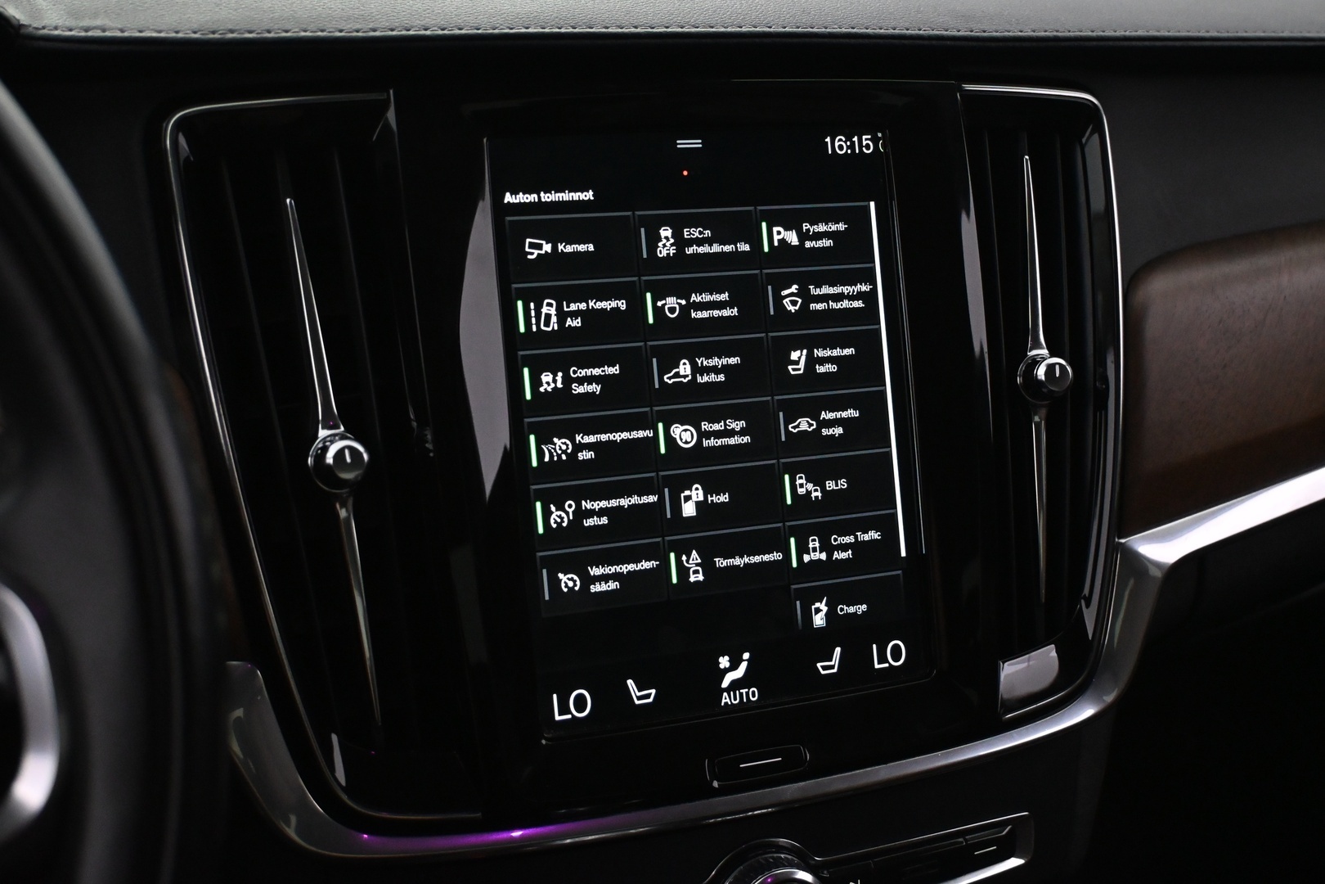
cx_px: 662
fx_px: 1601
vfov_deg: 30.8
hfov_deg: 45.0
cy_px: 442
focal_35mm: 44
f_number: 4.8
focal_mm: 29
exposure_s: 1/60
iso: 4000
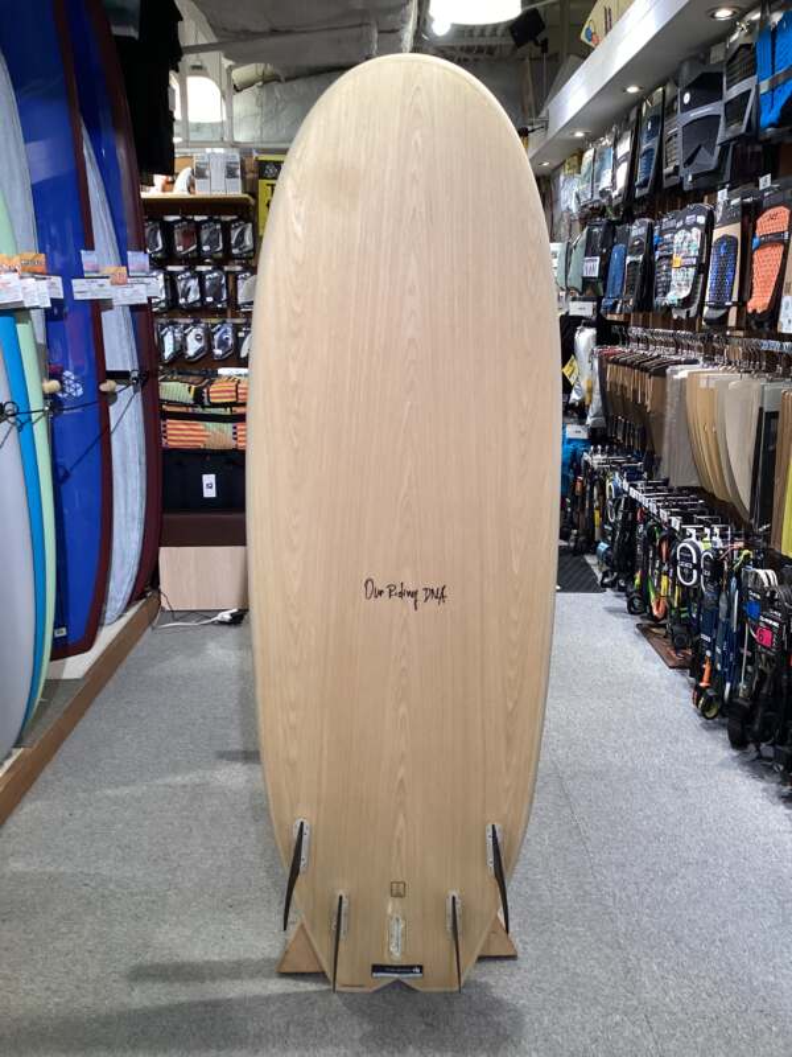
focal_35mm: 31
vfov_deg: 58.4
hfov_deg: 45.4
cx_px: 396
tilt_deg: -12.6
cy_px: 528
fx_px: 946
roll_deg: -0.2
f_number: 2.4
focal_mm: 3.3
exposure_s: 1/60
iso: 100
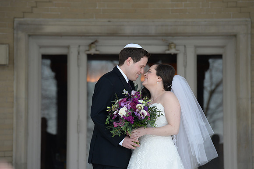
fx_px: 1410
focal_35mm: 200
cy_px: 84
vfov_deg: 6.9
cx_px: 127
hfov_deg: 10.3
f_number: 5.6
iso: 640
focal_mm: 200
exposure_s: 1/800
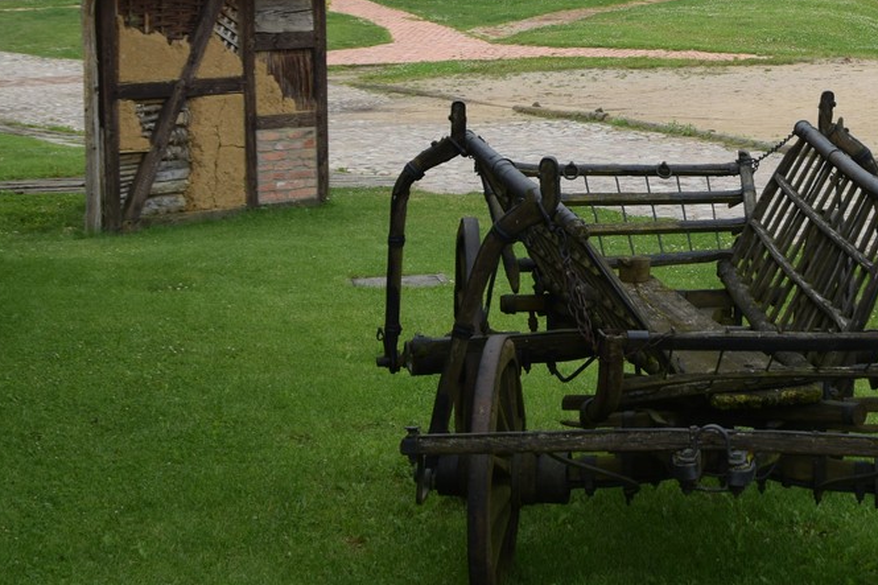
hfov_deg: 20.1
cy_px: 9
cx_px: 899
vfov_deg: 13.7
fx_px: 2392
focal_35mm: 98
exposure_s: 1/250
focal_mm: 29
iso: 200
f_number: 8
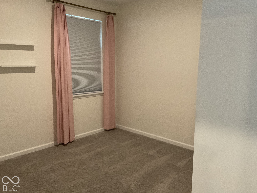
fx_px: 215
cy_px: 96
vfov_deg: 48.2
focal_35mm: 29
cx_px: 128
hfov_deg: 61.7
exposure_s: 1/60
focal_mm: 3
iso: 200
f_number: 1.8
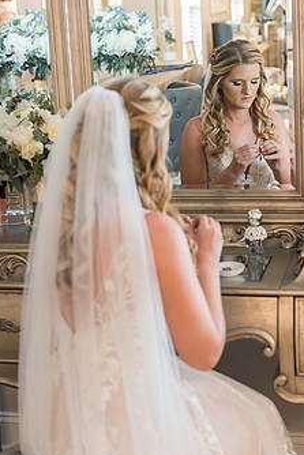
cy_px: 191
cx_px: 196
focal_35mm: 74
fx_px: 936
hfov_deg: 18.4
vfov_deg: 27.3
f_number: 2.8
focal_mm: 55
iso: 1000
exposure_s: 1/60
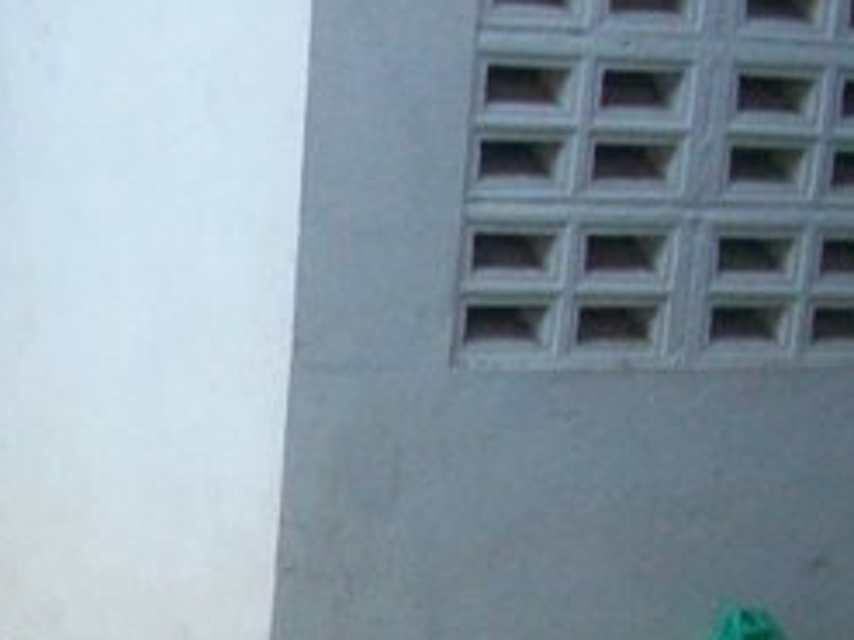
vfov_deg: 12.6
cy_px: 1024
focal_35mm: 110
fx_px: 2712
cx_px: -342
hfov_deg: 16.6
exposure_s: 1/60
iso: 160
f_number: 2.8
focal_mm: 5.7
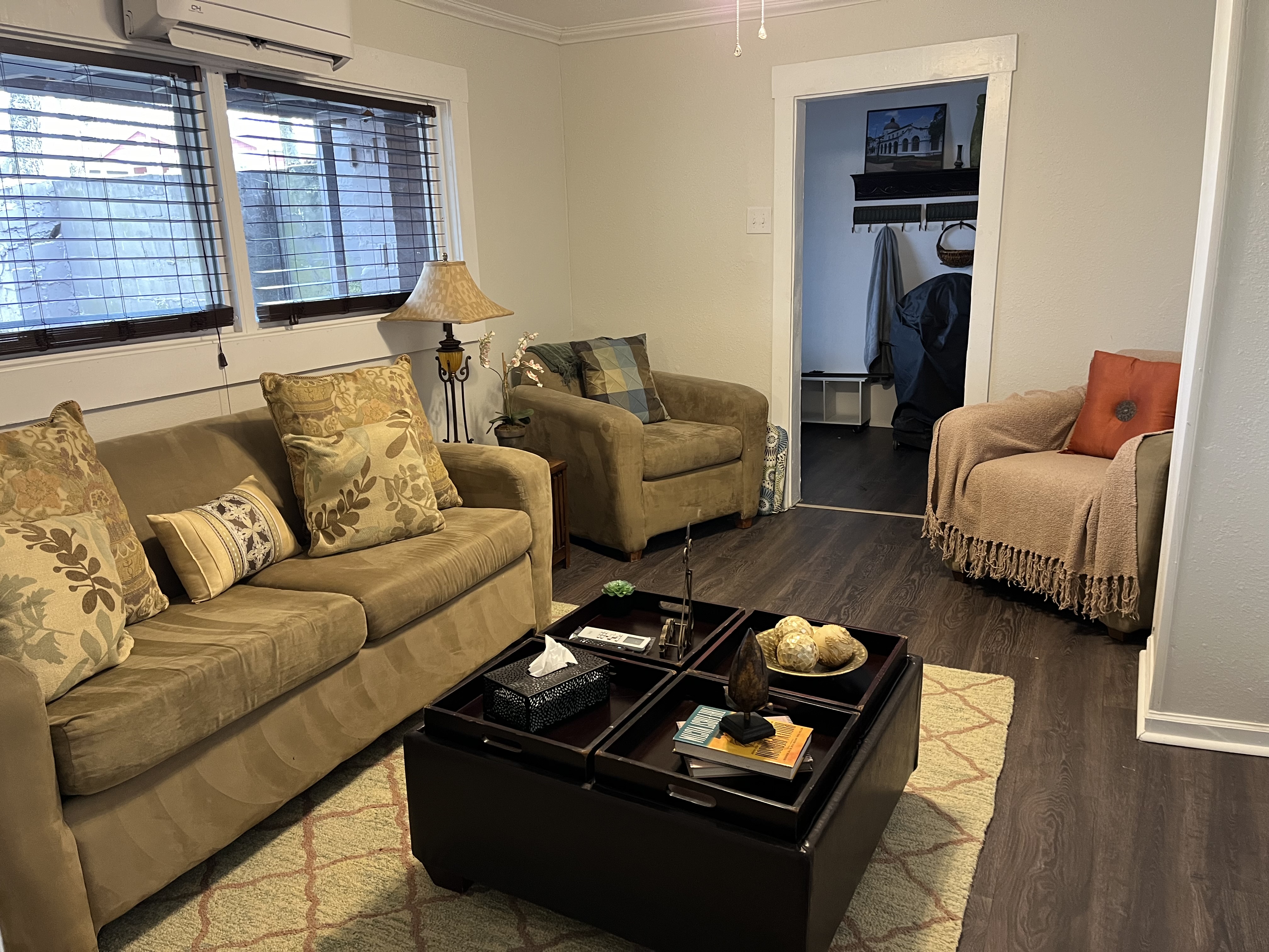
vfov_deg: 53.1
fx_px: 953
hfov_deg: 67.3
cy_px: 476
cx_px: 634
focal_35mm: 26
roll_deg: +1.2
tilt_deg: -14.0
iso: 250
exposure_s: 1/60
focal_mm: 5.1
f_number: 1.6
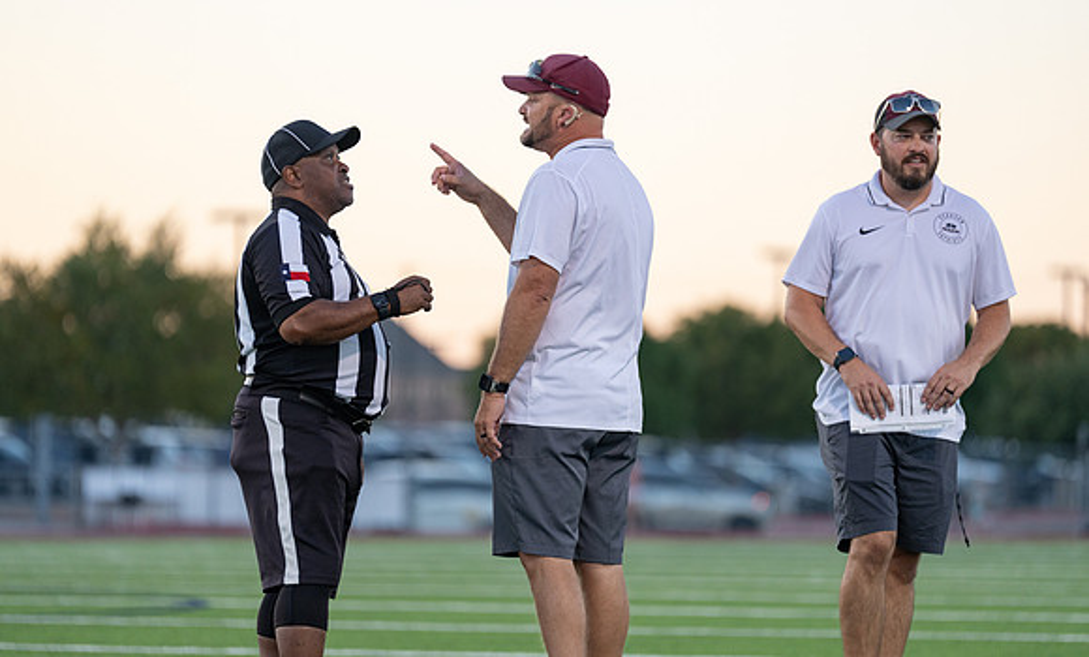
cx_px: 544
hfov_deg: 10.1
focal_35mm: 210
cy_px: 328
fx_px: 6160
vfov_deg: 6.1
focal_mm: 200
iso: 640
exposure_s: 1/1000
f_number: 2.8
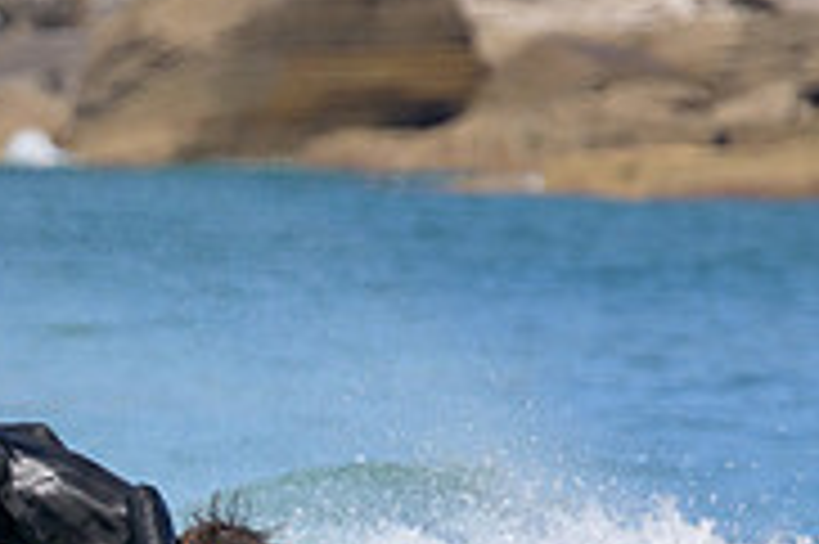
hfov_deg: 1.1
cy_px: 798
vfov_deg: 0.7
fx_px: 42117
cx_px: -130
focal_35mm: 1853
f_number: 11
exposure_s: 1/2000
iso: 900
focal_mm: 580
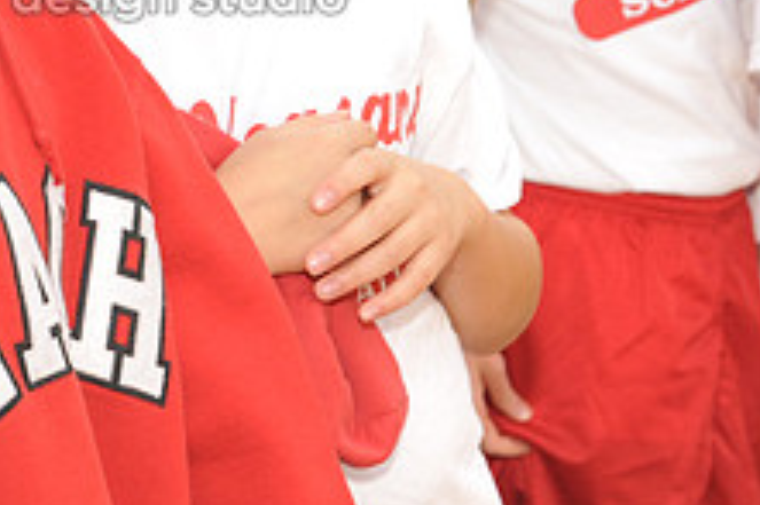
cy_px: -131
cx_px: -24
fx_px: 3881
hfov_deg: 11.1
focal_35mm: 184
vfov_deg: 7.4
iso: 400
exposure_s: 1/250
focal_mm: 70
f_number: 8
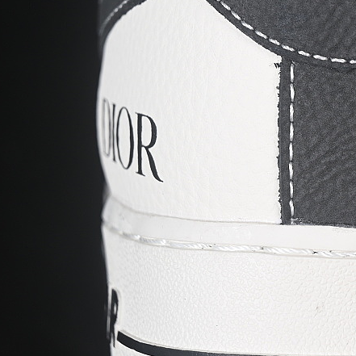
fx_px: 1815
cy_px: 99
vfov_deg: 11.2
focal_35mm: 156
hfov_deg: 11.1
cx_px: 348
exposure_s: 1/80
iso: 160
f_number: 7.1
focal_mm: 50
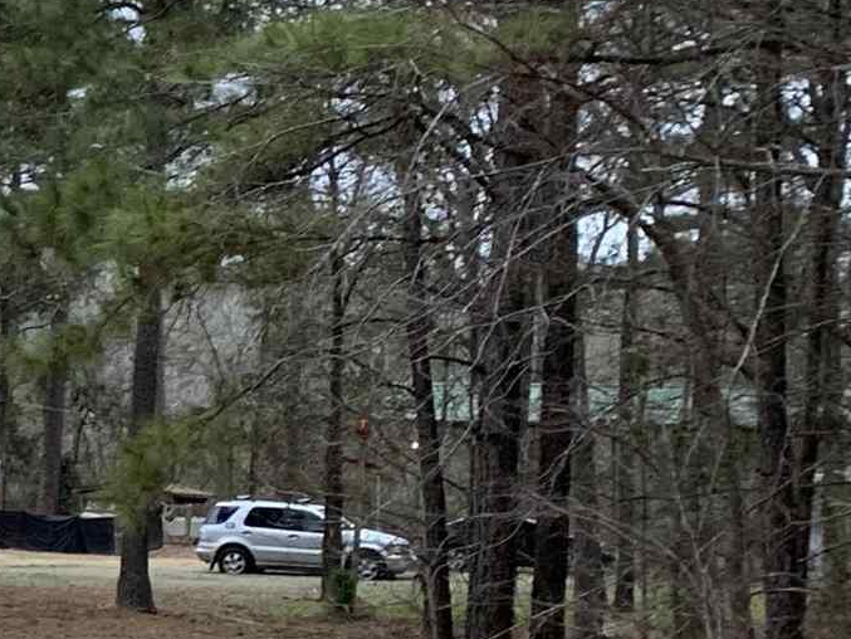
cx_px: -698
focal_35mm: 118
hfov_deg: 14.6
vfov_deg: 12.5
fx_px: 2901
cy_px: 425
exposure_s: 1/60
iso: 160
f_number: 1.8
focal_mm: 4.25
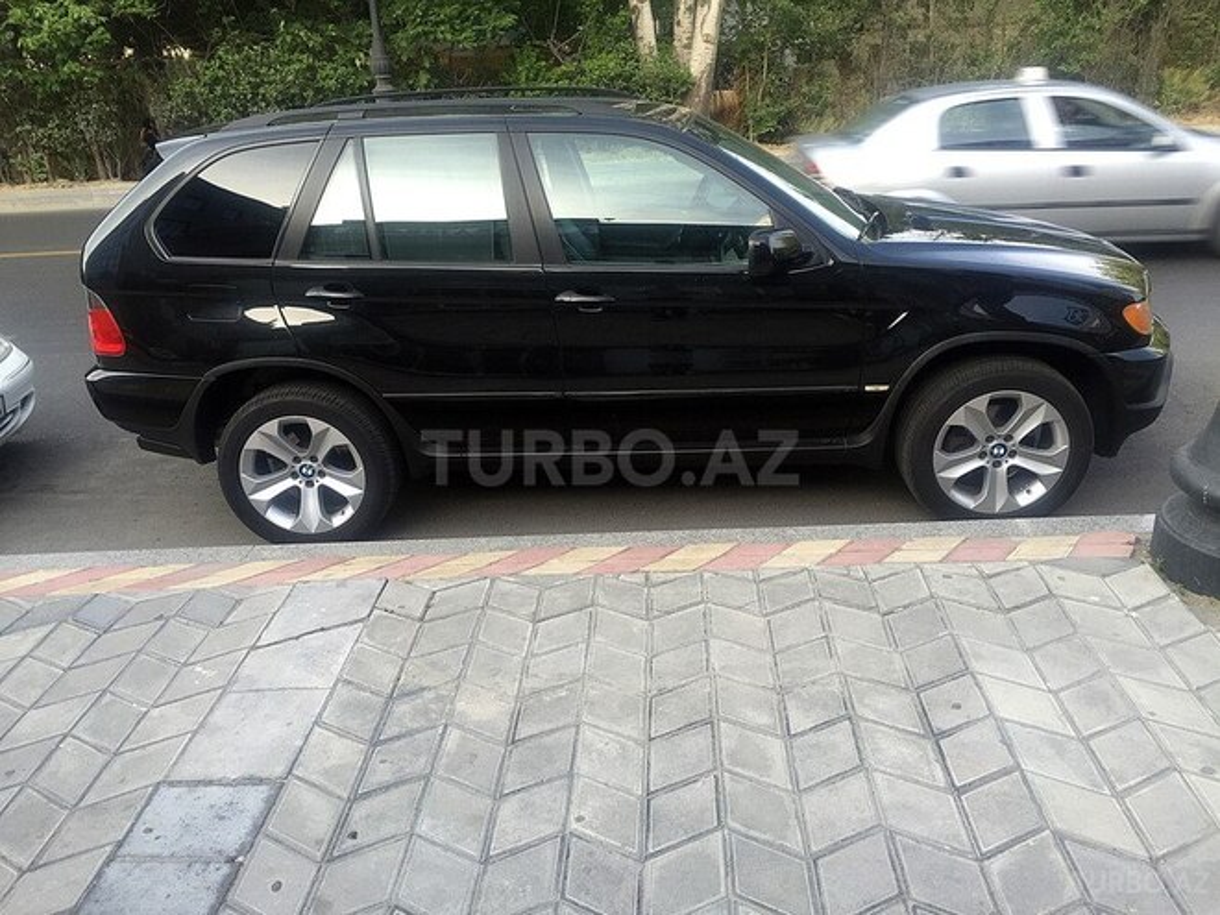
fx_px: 1022
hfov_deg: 61.7
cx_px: 610
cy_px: 458
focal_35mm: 29
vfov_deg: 48.2
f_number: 2.2
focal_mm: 4.15
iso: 32
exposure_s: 1/108
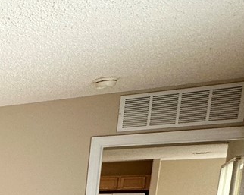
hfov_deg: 18.5
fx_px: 491
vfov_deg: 19.8
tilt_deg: -10.0
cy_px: 282
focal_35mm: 68
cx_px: -242
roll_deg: -0.1
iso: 64
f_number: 2.2
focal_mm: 2.22
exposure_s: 1/99
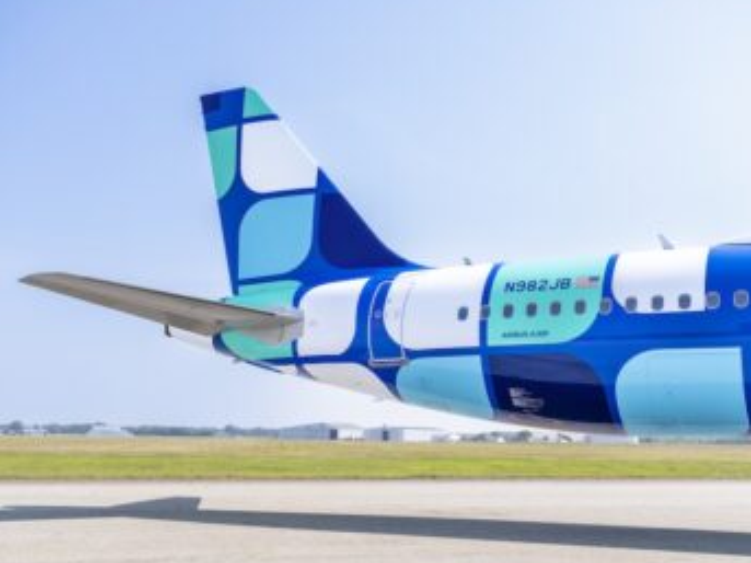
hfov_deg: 44.8
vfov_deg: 34.3
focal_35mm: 42
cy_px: 302
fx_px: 911
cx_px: 401
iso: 160
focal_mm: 45
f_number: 4.5
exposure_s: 1/500
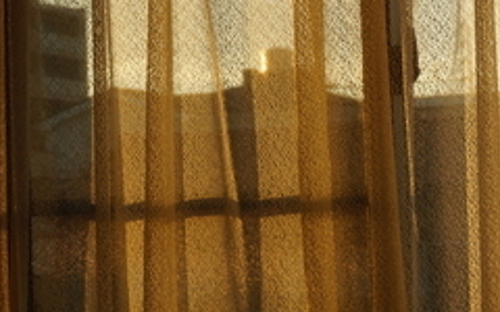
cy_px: 93
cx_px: 10
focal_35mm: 168
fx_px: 2289
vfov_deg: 7.8
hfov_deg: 12.3
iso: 100
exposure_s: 1/100
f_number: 8
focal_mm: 44
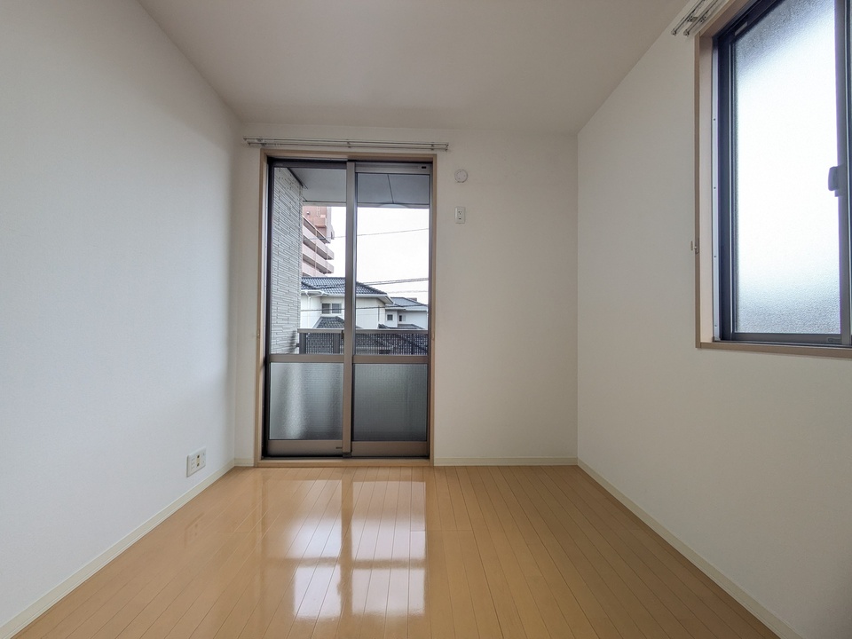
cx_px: 426
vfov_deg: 85.7
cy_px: 320
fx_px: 345
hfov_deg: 102.1
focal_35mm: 14
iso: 63
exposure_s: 1/120
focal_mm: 1.83
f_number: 2.2
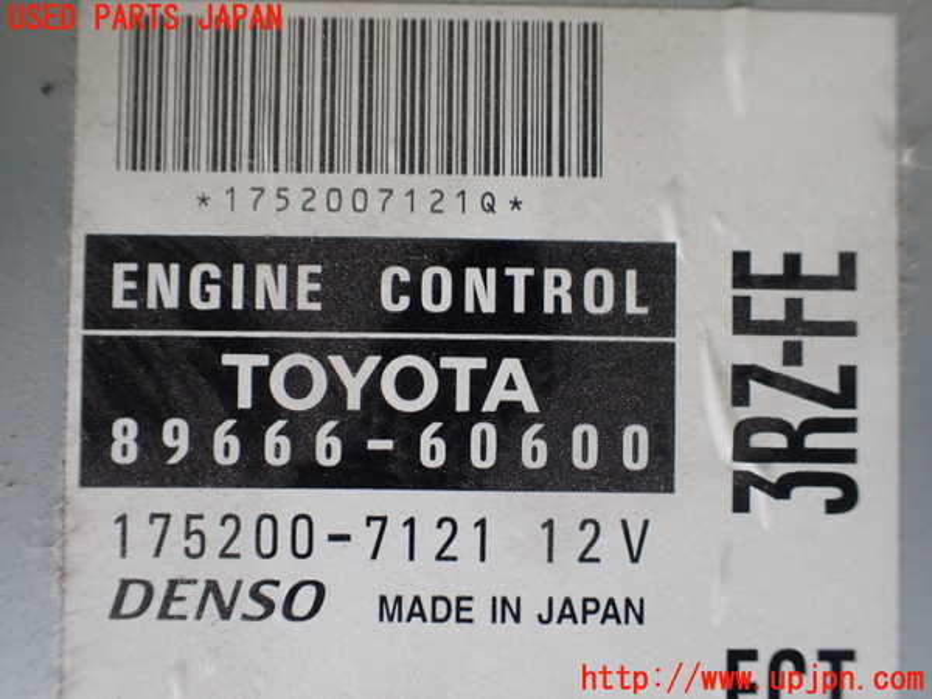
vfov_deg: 46.8
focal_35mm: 30
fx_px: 808
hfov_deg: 60.0
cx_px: 466
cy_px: 350
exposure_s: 1/125
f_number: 2.3
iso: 160
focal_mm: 5.4
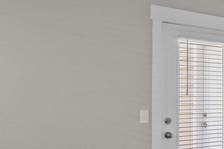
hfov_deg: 25.4
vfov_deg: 21.5
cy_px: 96
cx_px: 322
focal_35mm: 63
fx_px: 392
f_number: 4
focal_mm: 16
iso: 320
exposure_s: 1/13
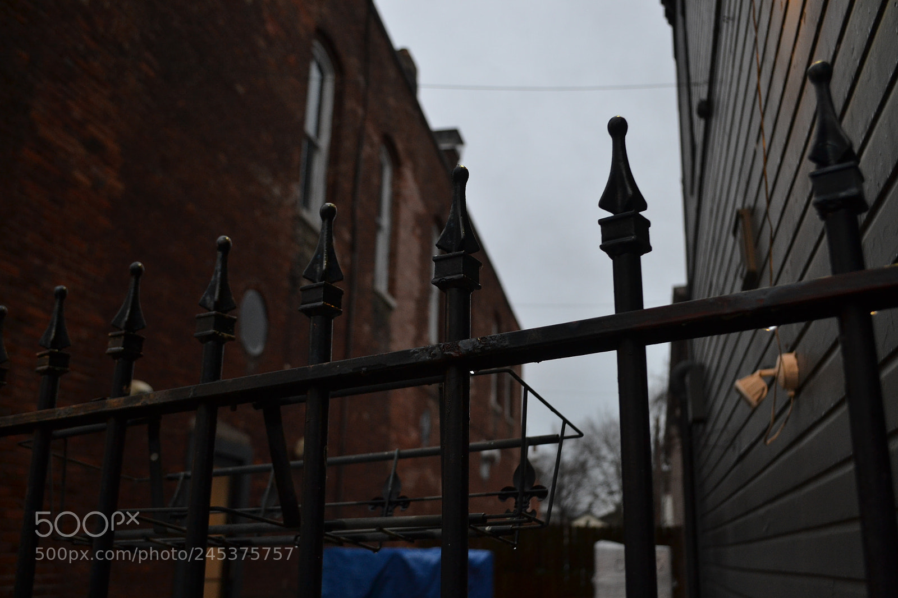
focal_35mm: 33
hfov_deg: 57.2
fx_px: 823
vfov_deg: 40.0
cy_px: 299
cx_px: 449
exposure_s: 1/80
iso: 400
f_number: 4
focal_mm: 22
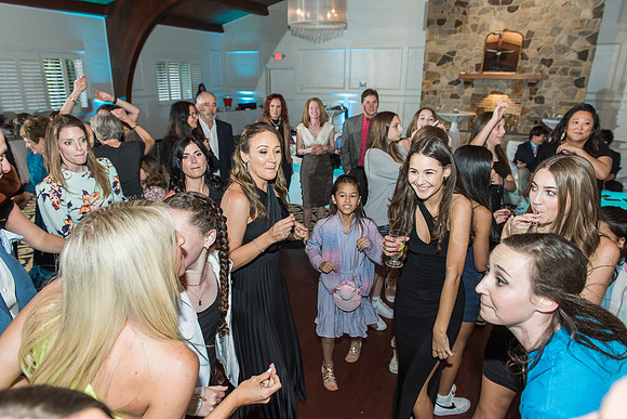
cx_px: 314
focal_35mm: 24
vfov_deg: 53.2
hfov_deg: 73.7
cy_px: 210
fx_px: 418
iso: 800
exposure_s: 1/125
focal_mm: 24
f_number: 4
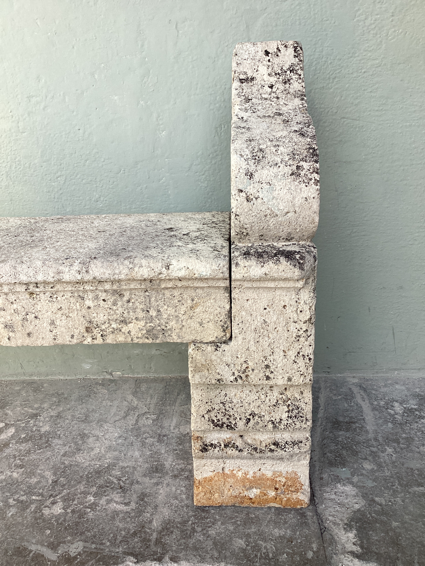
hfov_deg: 45.4
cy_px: 283
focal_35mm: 31
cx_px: 212
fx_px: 507
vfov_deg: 58.4
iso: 25
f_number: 2.4
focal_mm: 3.3
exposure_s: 1/519
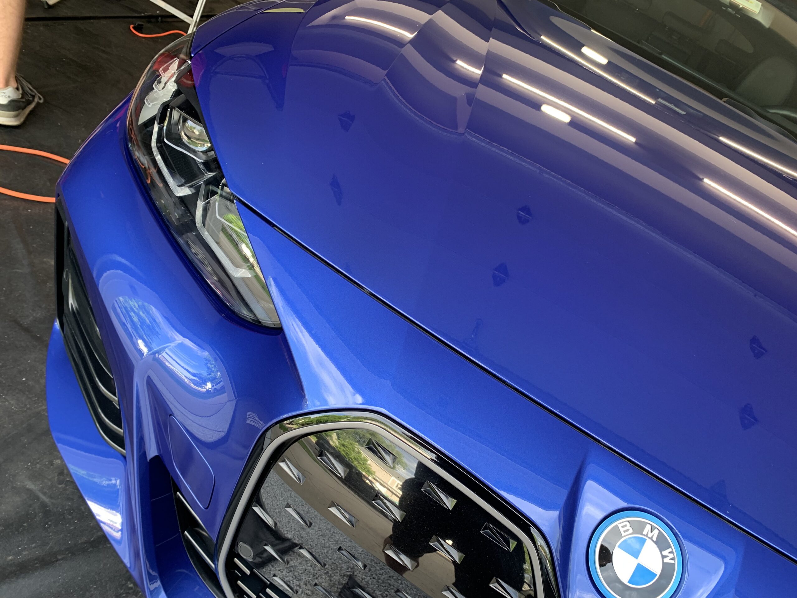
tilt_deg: -31.4
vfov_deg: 53.1
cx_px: 398
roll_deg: -29.6
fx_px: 599
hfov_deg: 67.3
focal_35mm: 26
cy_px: 299
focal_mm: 4.25
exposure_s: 1/60
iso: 64
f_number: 1.8
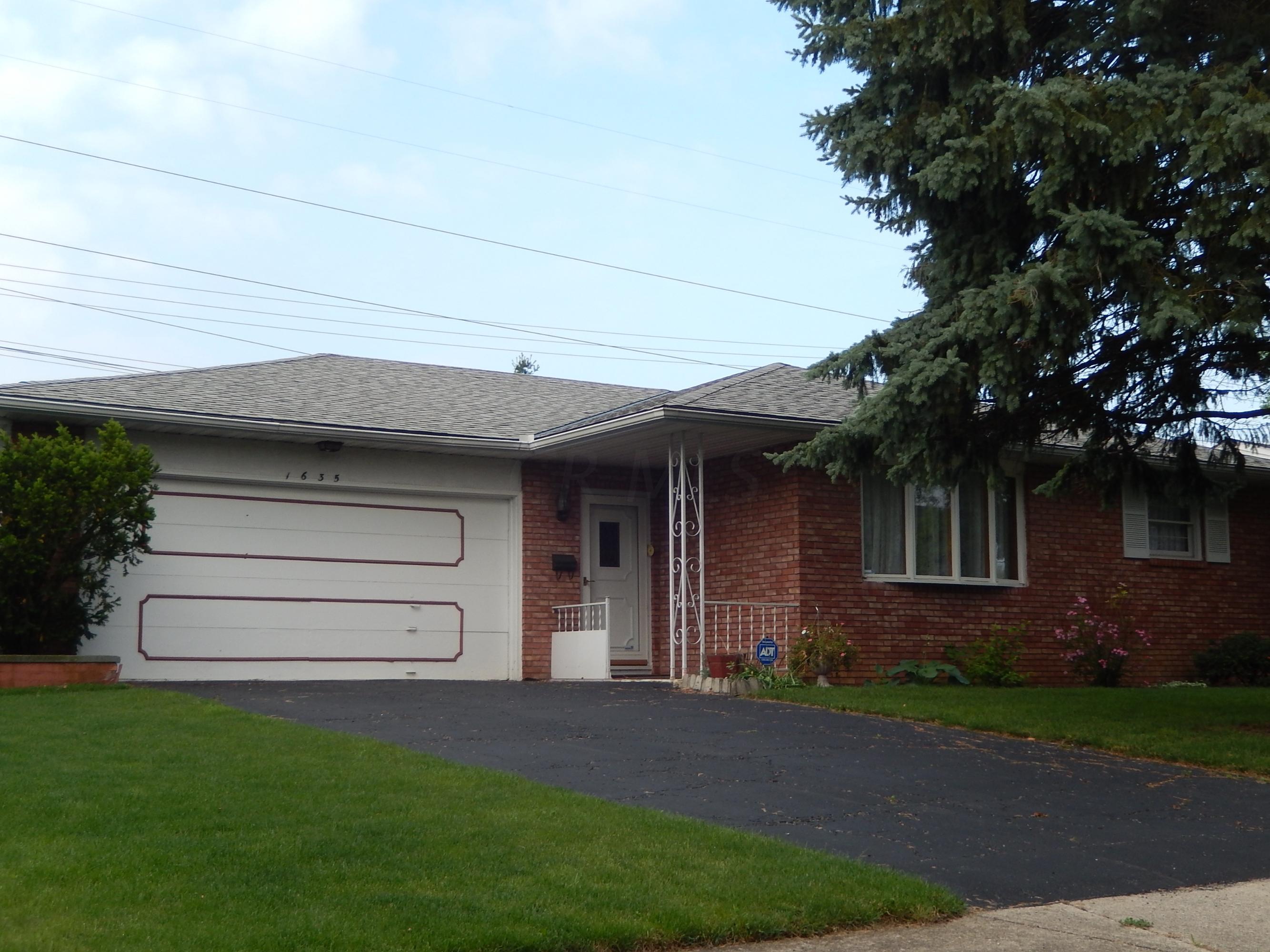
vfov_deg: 32.2
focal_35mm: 45
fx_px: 1651
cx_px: 635
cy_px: 476
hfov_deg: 42.1
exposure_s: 1/320
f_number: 4.3
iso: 125
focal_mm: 8.1
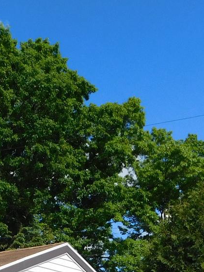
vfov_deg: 21.6
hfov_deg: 17.3
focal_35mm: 84
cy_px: 324
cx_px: 17
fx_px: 660
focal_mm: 4
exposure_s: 1/640
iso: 125
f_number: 6
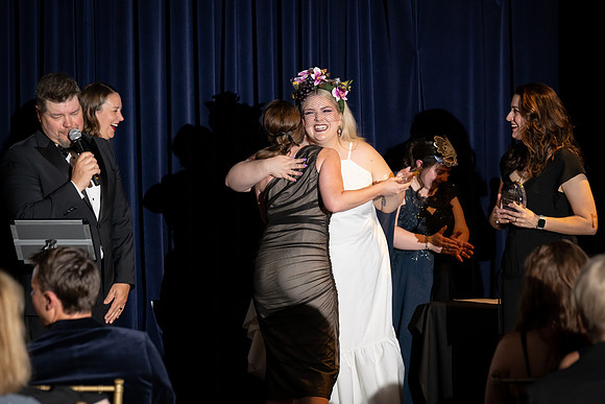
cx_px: 302
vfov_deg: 9.2
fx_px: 2521
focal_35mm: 150
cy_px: 202
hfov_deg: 13.7
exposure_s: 1/200
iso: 2500
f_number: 5
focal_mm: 150
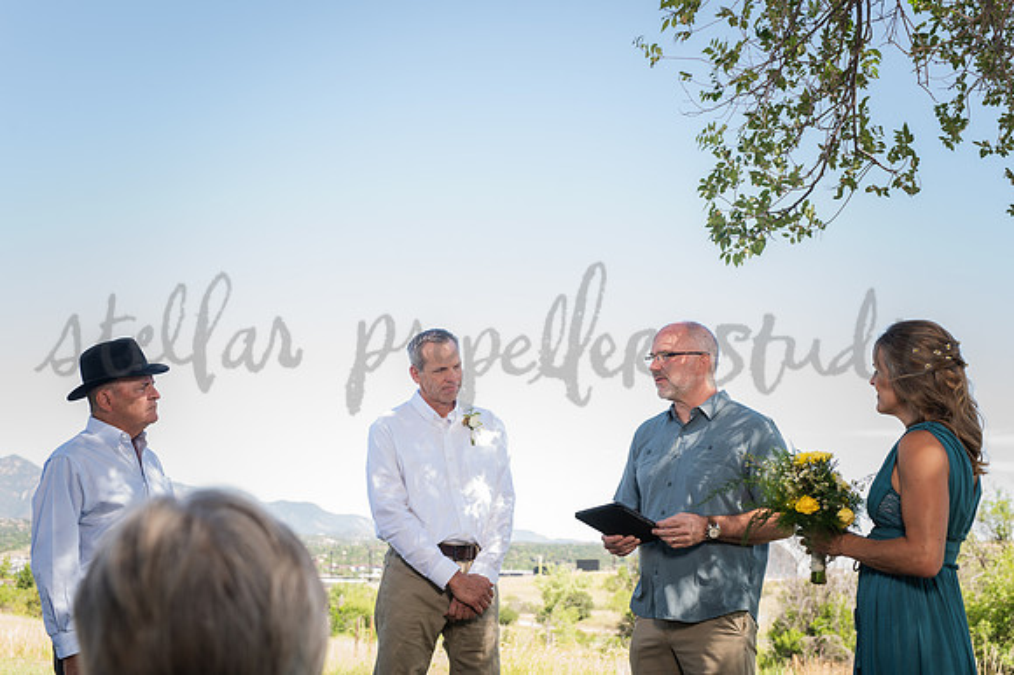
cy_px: 338
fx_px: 1407
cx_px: 507
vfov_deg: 27.0
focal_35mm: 50
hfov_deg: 39.6
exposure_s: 1/200
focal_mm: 50
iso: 250
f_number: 6.3
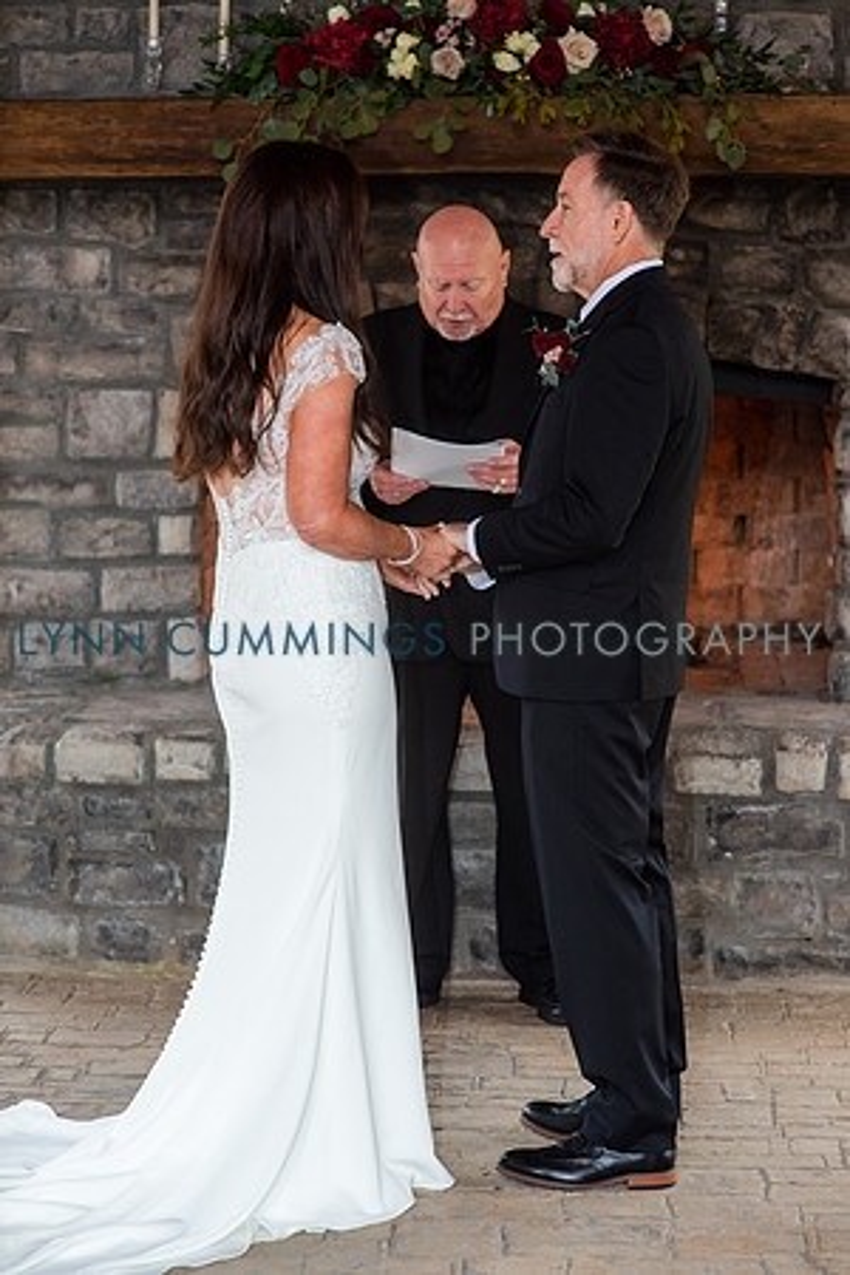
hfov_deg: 16.1
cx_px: 425
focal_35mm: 85
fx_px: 3010
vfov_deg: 23.9
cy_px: 638
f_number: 3.2
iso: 640
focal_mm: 85
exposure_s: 1/125
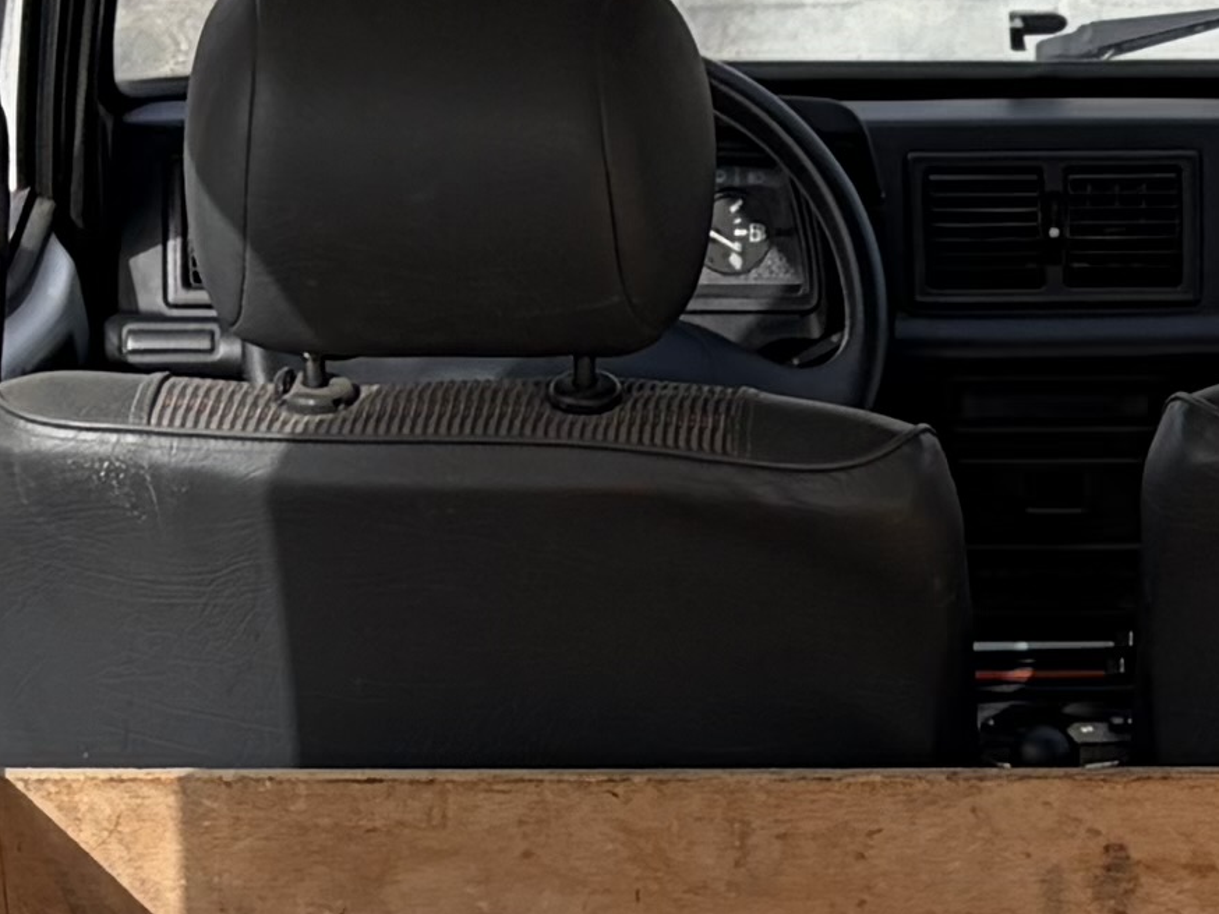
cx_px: 1070
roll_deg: -0.4
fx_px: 5985
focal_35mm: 170
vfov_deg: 8.6
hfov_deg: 11.6
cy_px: 1185
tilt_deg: -18.6
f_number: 1.6
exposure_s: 1/2364
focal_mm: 5.96
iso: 50
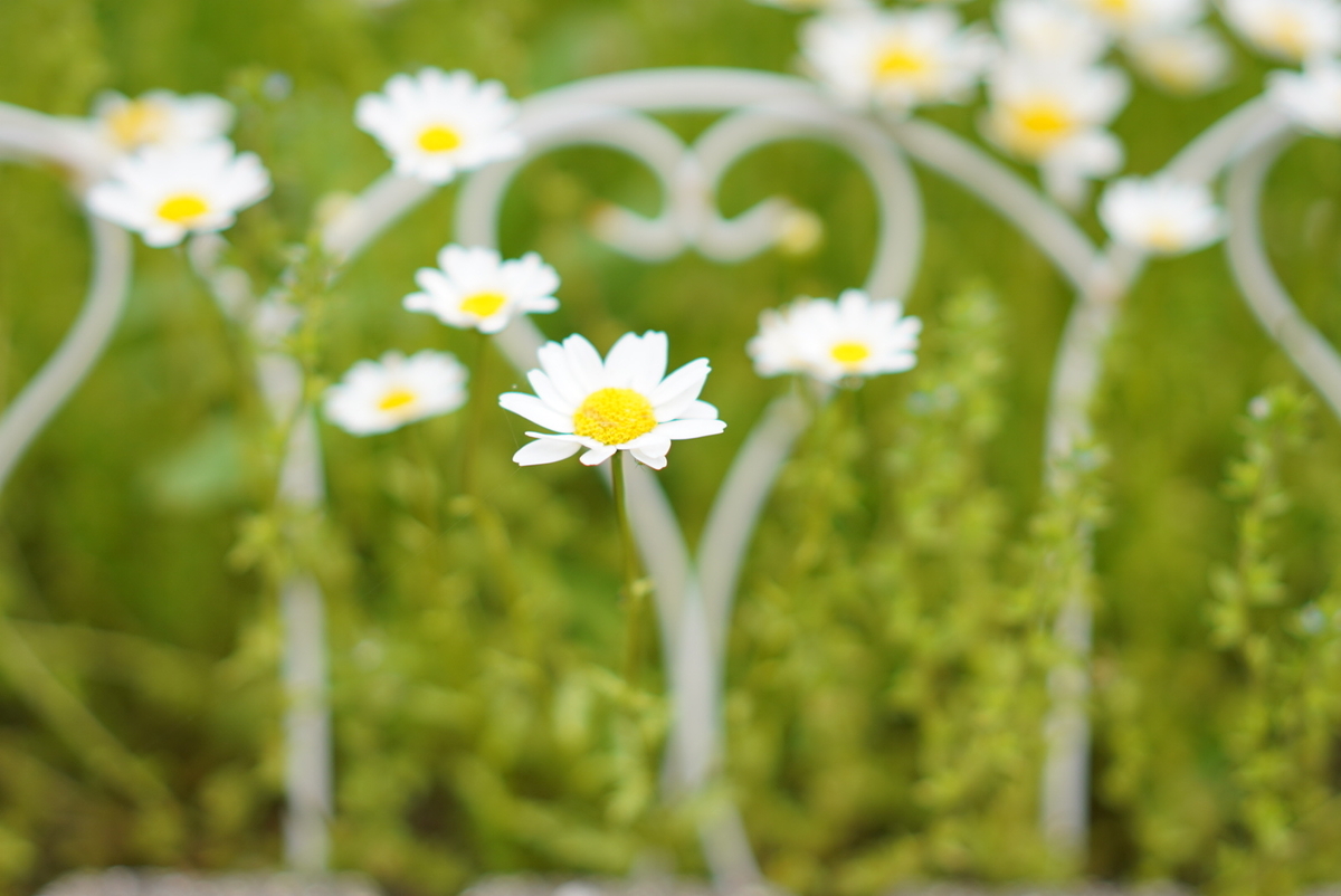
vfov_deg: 16.7
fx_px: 3057
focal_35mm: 82
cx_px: 670
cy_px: 448
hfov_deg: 24.7
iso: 100
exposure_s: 1/1600
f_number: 1.8
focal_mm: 55
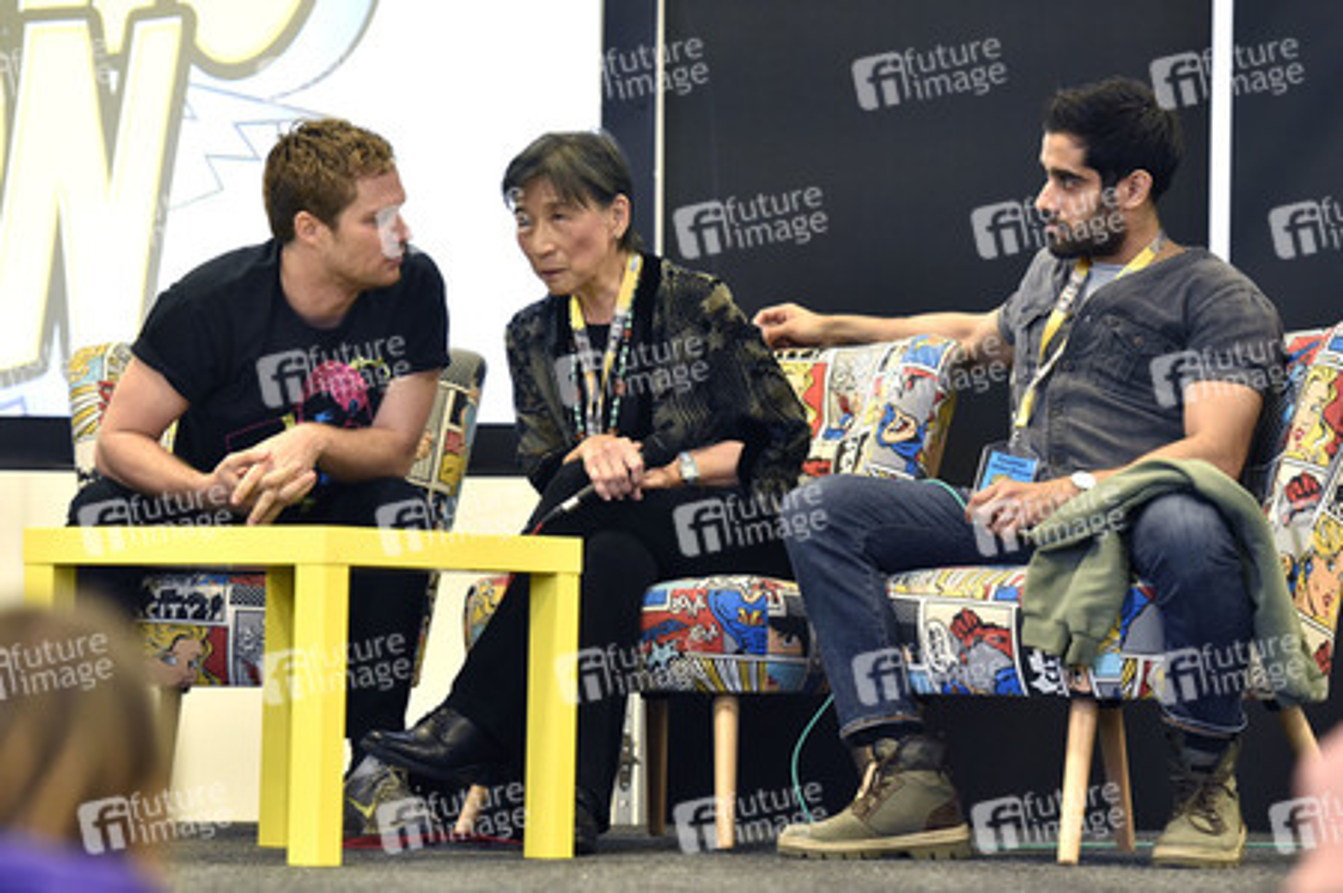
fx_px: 5032
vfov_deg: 10.1
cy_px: 446
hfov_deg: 15.2
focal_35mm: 135
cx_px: 672
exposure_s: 1/125
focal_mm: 135
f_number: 3.5
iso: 4500
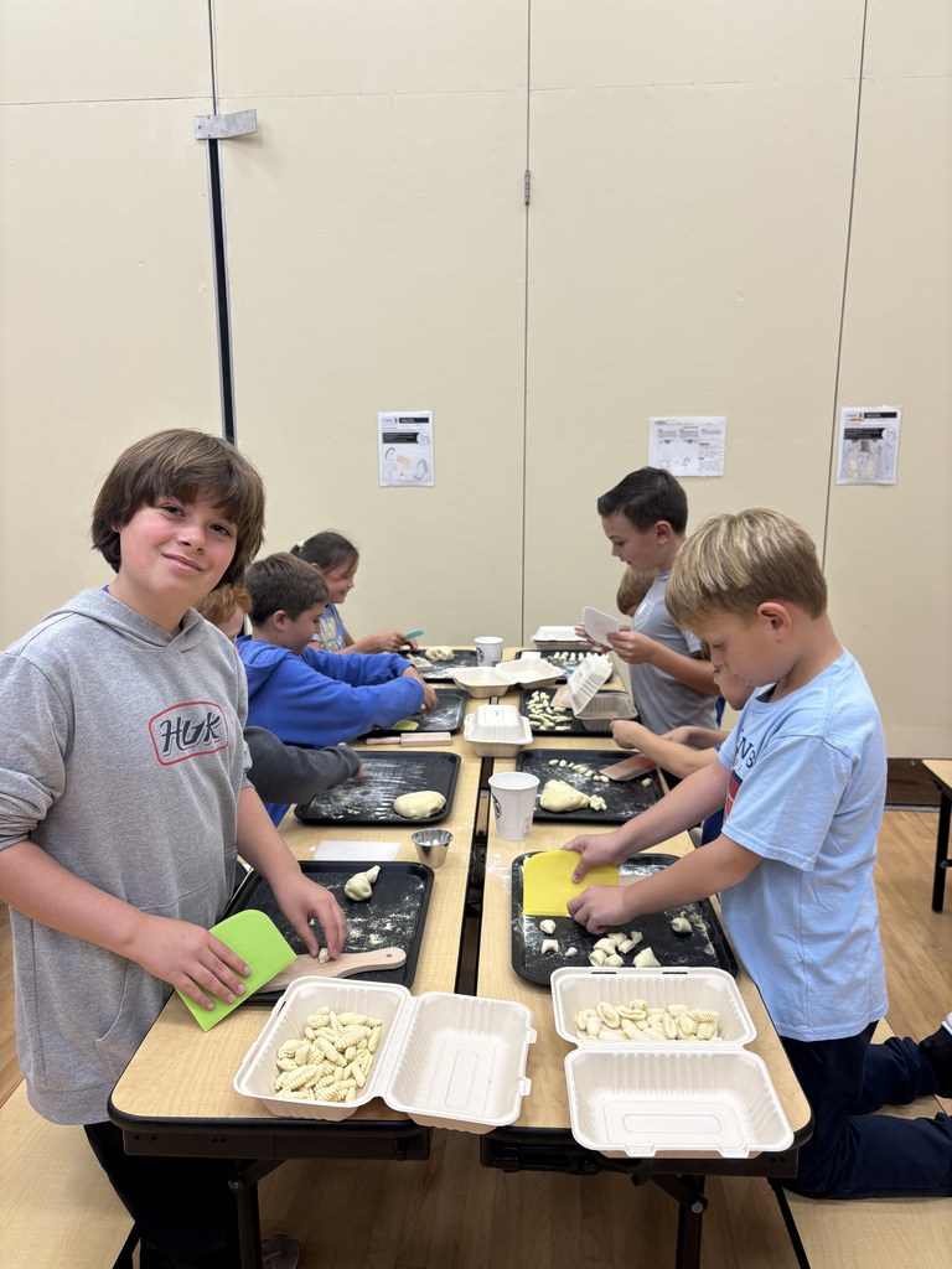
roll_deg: +0.8
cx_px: 476
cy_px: 634
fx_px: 953
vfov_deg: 67.3
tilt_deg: -10.0
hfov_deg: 53.1
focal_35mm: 26
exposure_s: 1/60
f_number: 1.6
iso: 80
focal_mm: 5.96
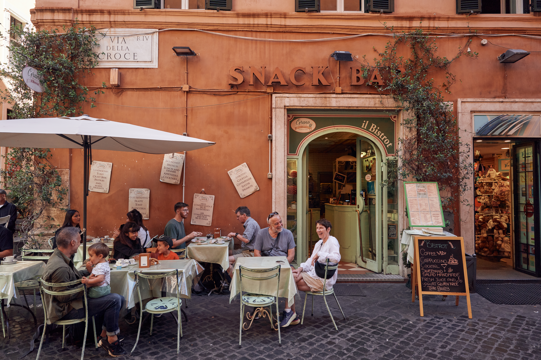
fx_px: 361
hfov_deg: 73.7
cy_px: 180
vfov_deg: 53.1
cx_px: 270
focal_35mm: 24
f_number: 4
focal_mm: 24
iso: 250
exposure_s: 1/500
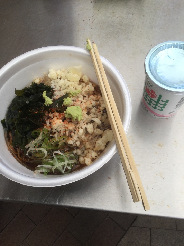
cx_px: 92
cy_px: 123
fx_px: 220
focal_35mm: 31
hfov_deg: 45.4
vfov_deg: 58.4
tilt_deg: -65.3
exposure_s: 1/120
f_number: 2.4
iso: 32
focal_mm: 3.3
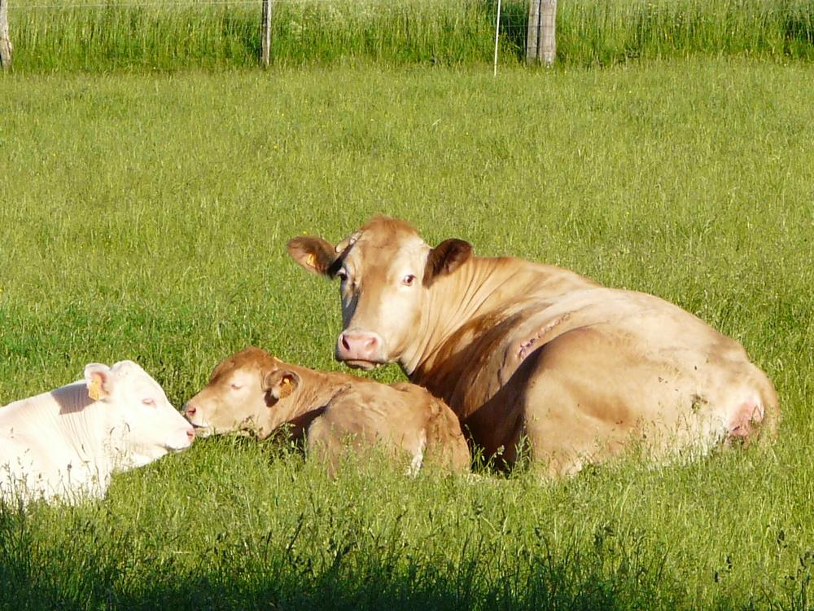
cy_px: 306
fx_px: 8324
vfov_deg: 4.2
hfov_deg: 5.6
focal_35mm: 354
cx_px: 407
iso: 100
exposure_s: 1/200
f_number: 5.6
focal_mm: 36.5
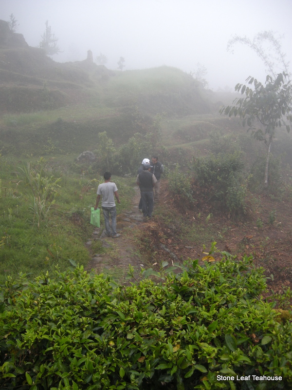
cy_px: 195
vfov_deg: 52.6
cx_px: 146
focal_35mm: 35
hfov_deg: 40.7
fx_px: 394
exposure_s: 1/58.4
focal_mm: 7.5
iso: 81
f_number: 2.7
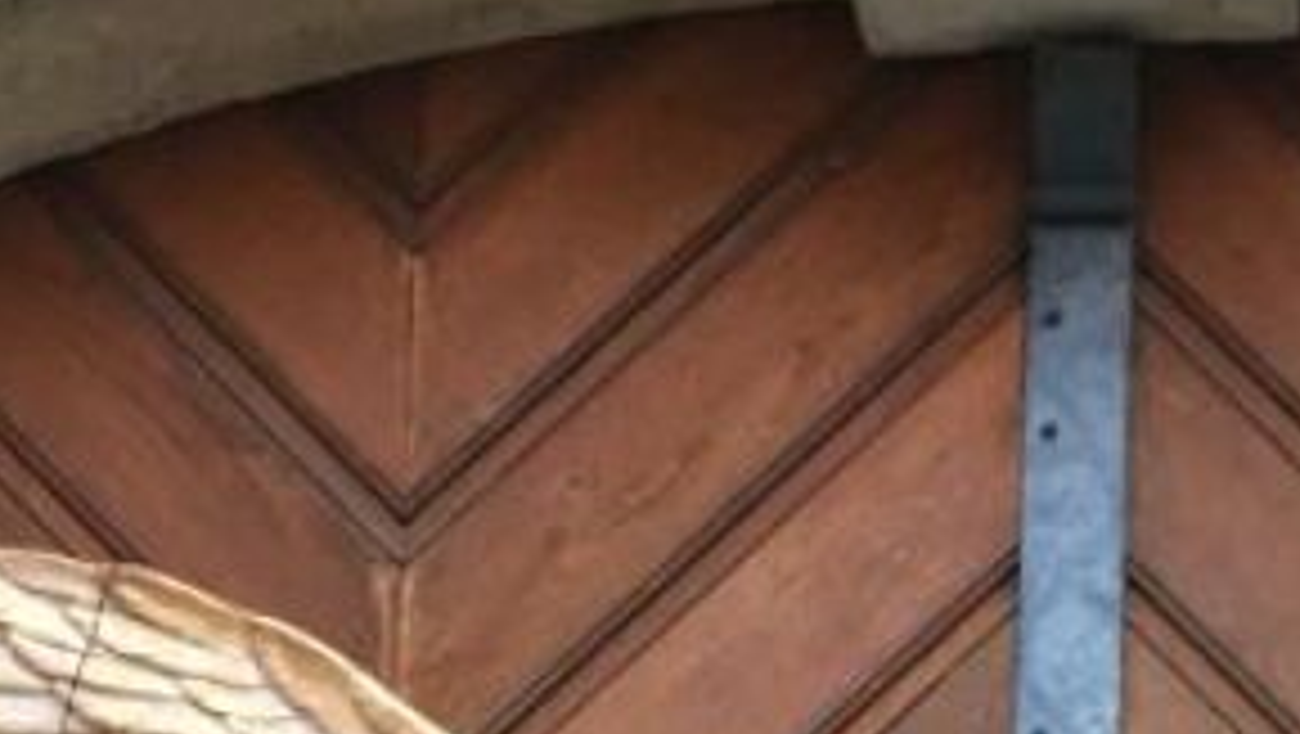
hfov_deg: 16.3
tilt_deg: +10.8
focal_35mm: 131
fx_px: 4519
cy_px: 1725
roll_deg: -1.8
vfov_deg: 8.5
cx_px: 1026
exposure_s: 1/33
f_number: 2.2
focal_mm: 4.15
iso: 125
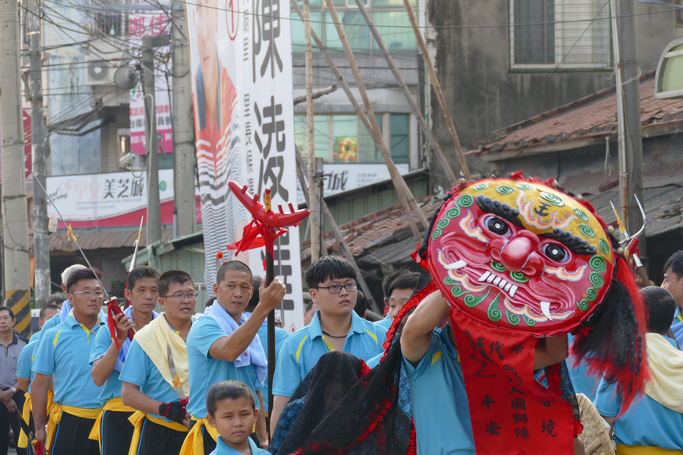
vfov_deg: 9.2
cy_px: 228
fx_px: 2827
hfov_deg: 13.8
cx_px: 342
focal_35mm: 149
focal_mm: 54.2
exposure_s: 1/200
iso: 125
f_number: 3.9
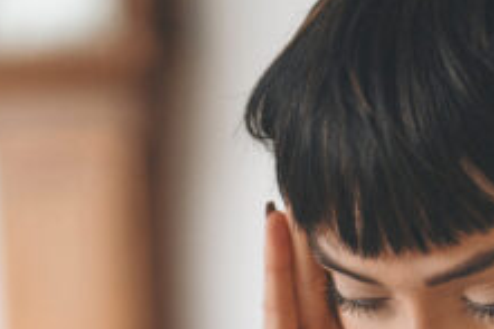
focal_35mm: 232
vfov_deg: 5.8
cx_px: 270
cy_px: 670
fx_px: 3181
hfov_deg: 8.9
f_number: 1.3
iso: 250
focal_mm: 50
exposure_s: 1/800
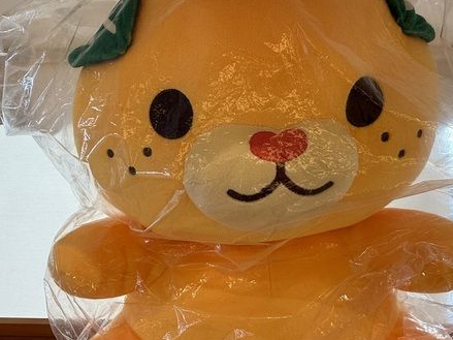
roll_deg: +0.3
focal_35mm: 26
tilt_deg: -0.6
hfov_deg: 67.3
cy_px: 172
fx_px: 340
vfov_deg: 53.0
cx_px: 222
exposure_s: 1/120
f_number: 2.2
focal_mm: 2.22
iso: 100
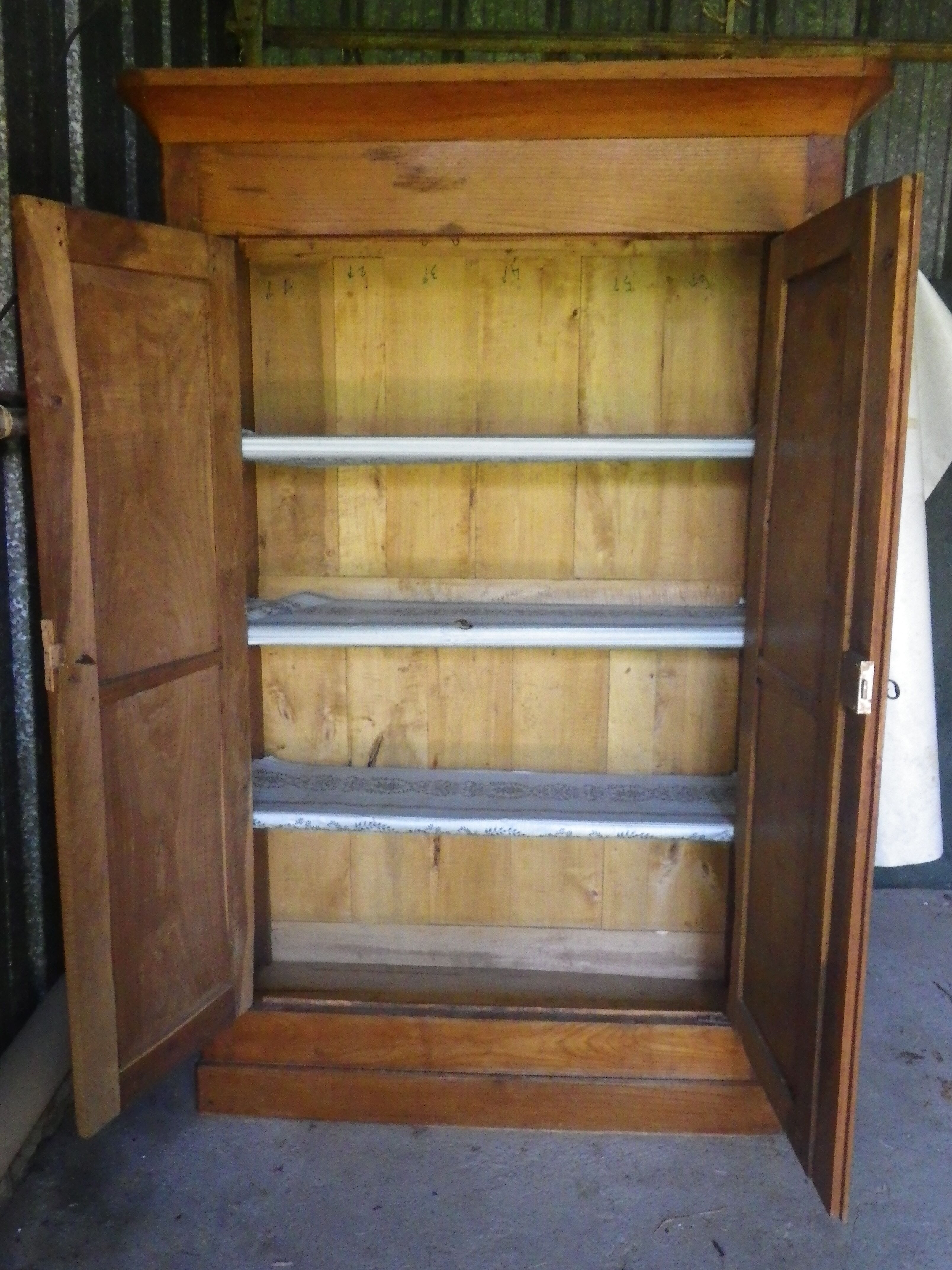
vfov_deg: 63.4
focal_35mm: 28
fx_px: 1027
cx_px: 476
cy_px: 635
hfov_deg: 49.7
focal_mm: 5
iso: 800
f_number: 3.5
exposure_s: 1/30
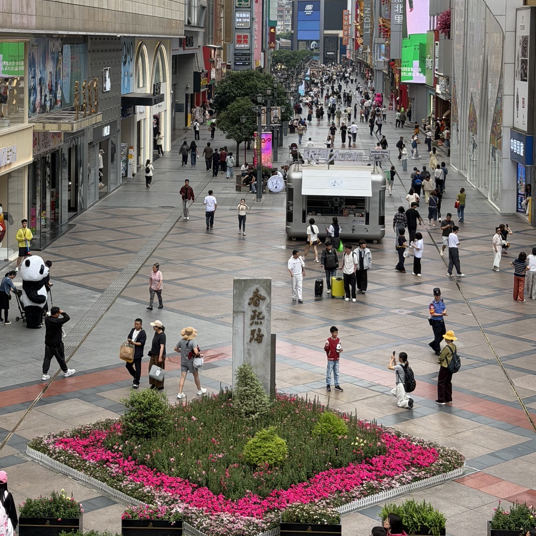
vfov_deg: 23.0
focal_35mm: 74
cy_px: 112
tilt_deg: -3.8
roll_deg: -0.7
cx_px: 222
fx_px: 1296
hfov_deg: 23.3
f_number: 1.78
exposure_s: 1/2146
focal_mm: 6.76
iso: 80
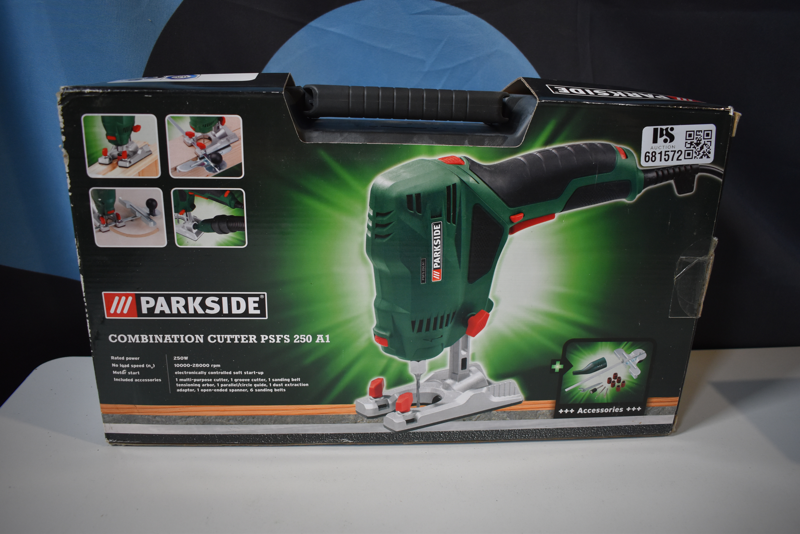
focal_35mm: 27
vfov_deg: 48.0
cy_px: 267
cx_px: 400
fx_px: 600
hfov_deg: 67.4
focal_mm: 18
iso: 800
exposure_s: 1/125
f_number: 3.5
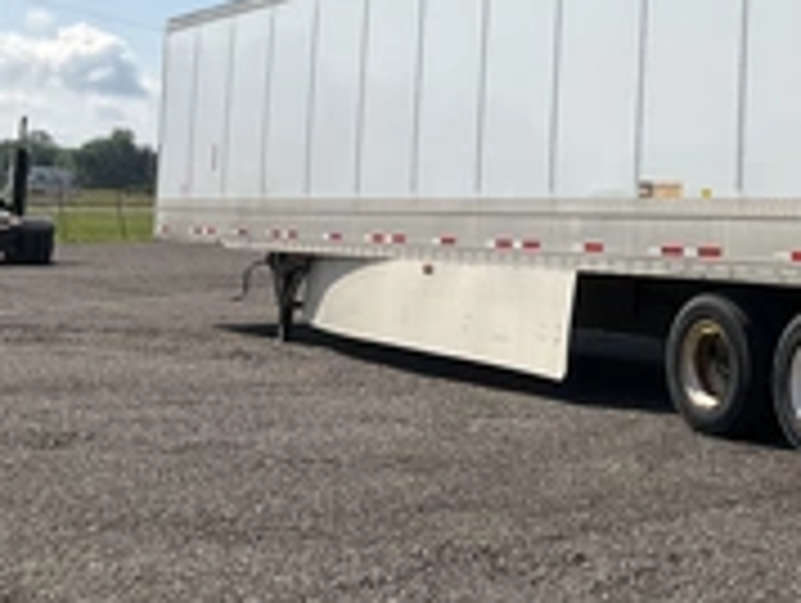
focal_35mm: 65
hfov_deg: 27.9
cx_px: 819
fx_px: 1506
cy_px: 117
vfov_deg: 22.3
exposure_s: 1/3125
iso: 25
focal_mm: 3
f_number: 1.8
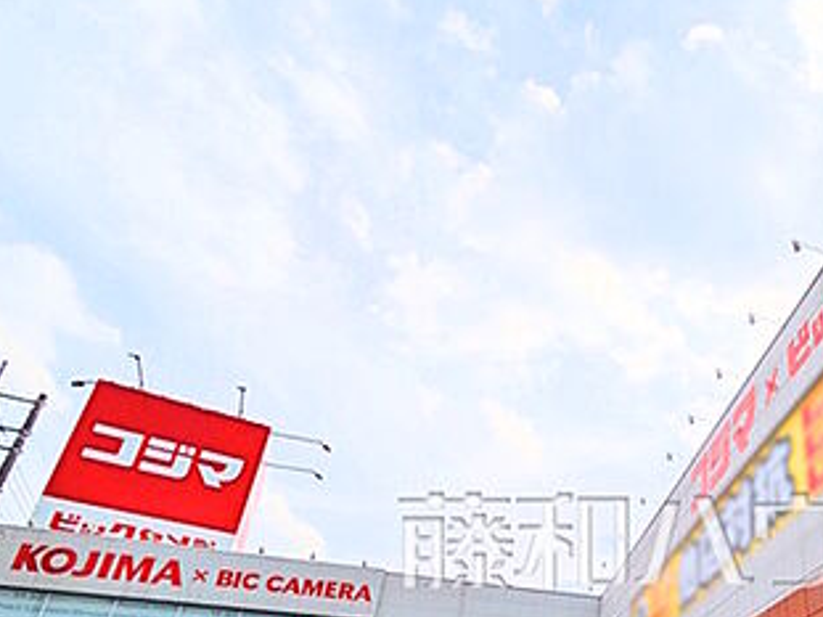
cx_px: 680
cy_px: 540
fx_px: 642
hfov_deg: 59.2
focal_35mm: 27
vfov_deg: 46.9
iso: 50
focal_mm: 1.83
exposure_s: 1/3704
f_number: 2.2
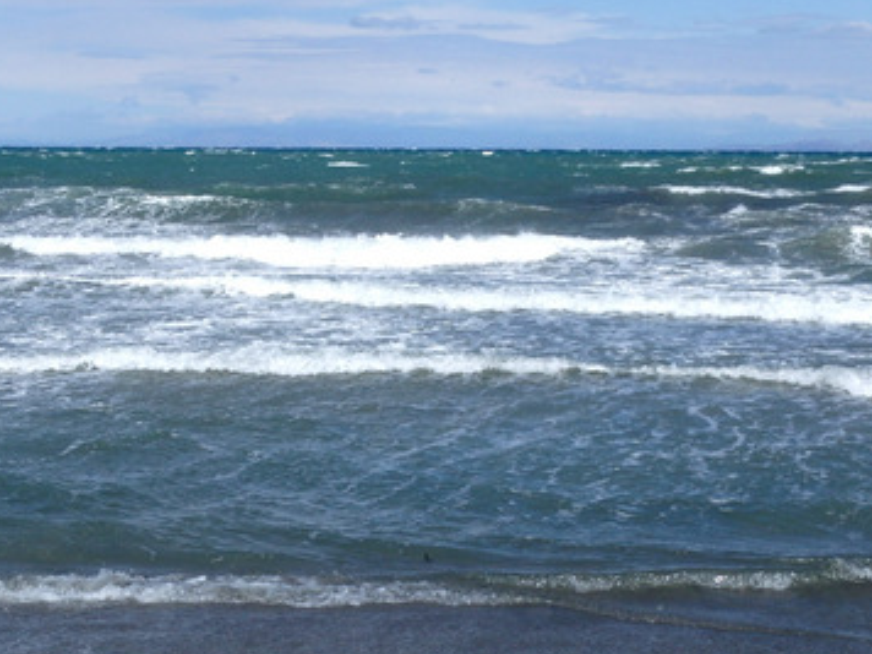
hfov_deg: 26.6
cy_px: 420
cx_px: 345
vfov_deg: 20.1
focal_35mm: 73
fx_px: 1839
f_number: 14
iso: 125
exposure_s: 1/160
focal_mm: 9.4
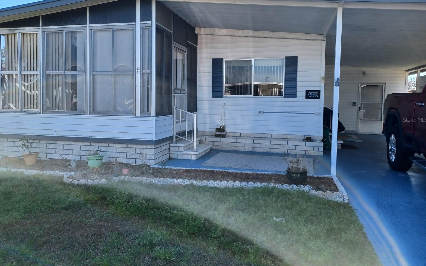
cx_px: 211
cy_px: 120
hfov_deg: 68.4
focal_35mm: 27
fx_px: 313
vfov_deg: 45.9
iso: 32
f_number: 1.8
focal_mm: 4.6
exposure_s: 1/176
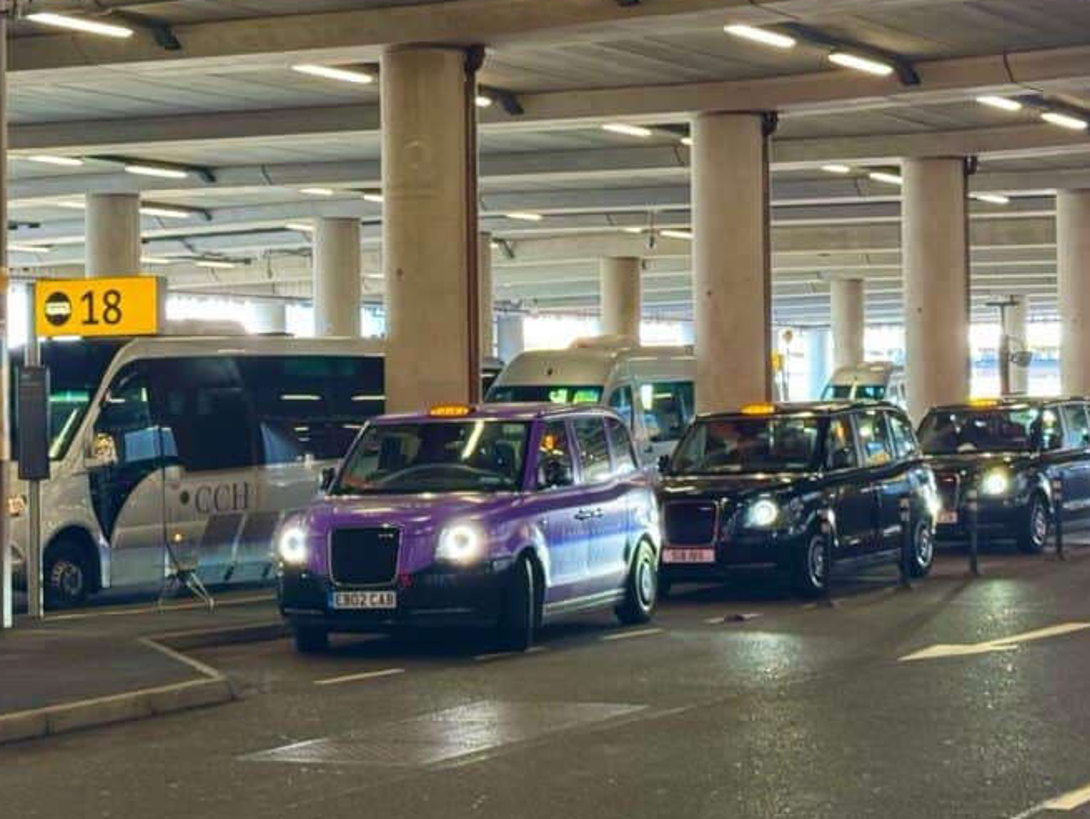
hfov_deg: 26.0
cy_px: 295
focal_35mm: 75
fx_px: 2363
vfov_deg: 19.6
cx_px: 564
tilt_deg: +0.9
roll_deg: +0.2
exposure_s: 1/50
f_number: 1.78
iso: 200
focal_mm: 6.76
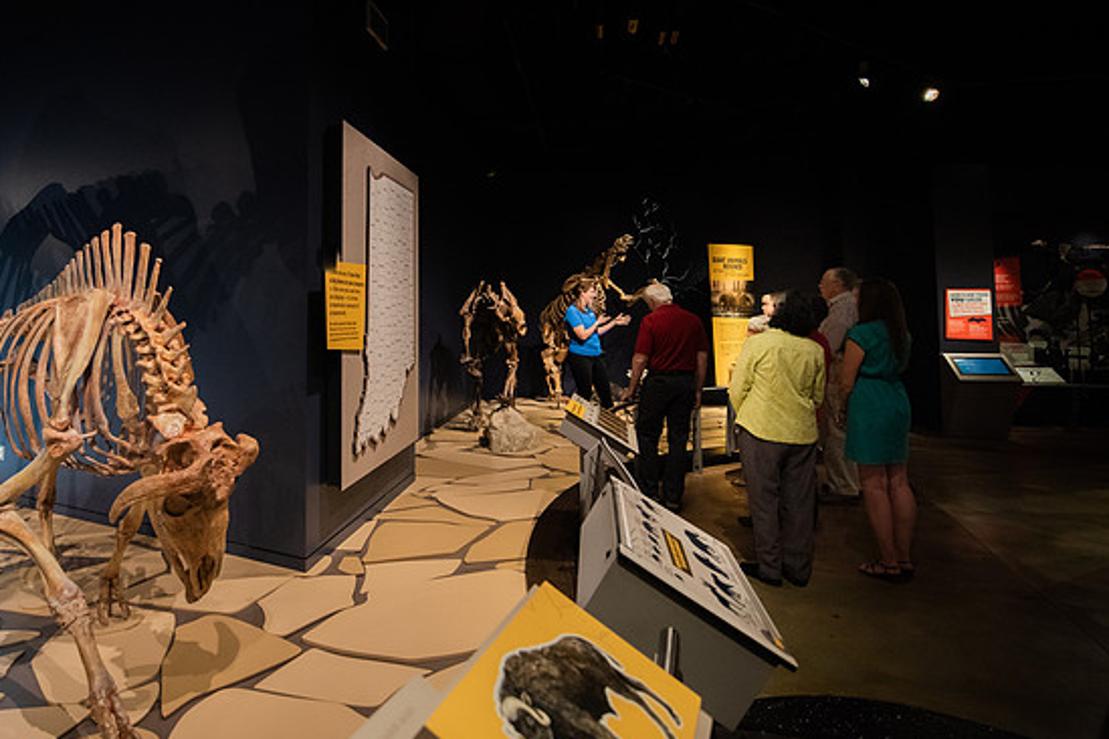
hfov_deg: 85.4
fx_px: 585
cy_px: 280
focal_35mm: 19
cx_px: 423
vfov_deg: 63.7
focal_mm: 14
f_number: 2.8
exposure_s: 1/125
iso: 1600
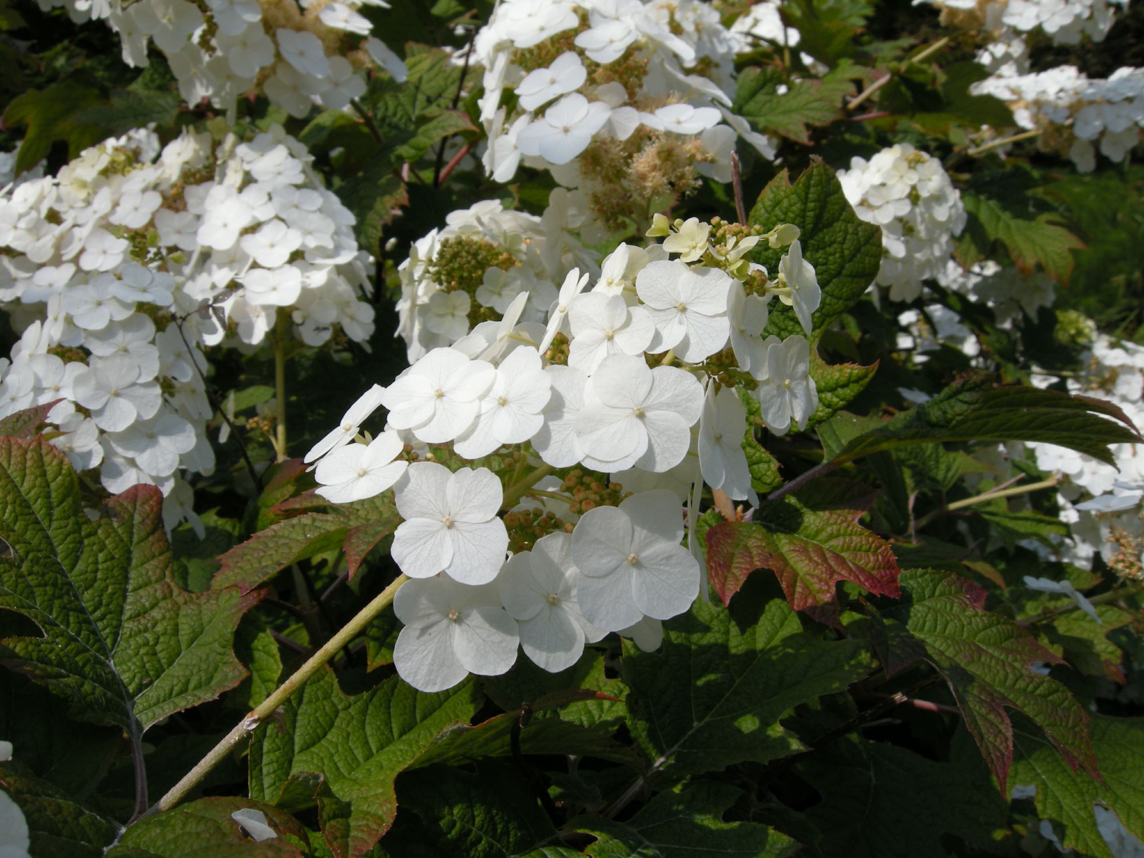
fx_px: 1157
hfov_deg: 52.6
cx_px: 572
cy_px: 429
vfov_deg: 40.7
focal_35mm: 35
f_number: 6.1
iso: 64
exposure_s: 1/319
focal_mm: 7.5
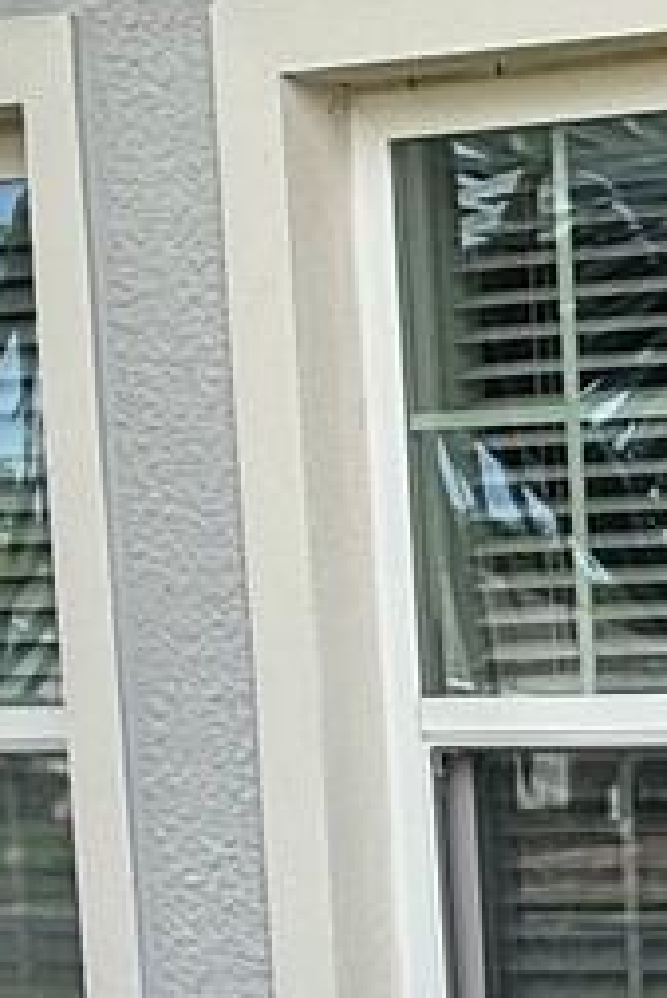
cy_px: 903
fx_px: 2553
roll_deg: +0.7
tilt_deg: -4.3
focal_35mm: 92
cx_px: 1969
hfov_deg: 10.6
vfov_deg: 21.6
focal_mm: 2.22
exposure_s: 1/461
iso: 50
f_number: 2.2
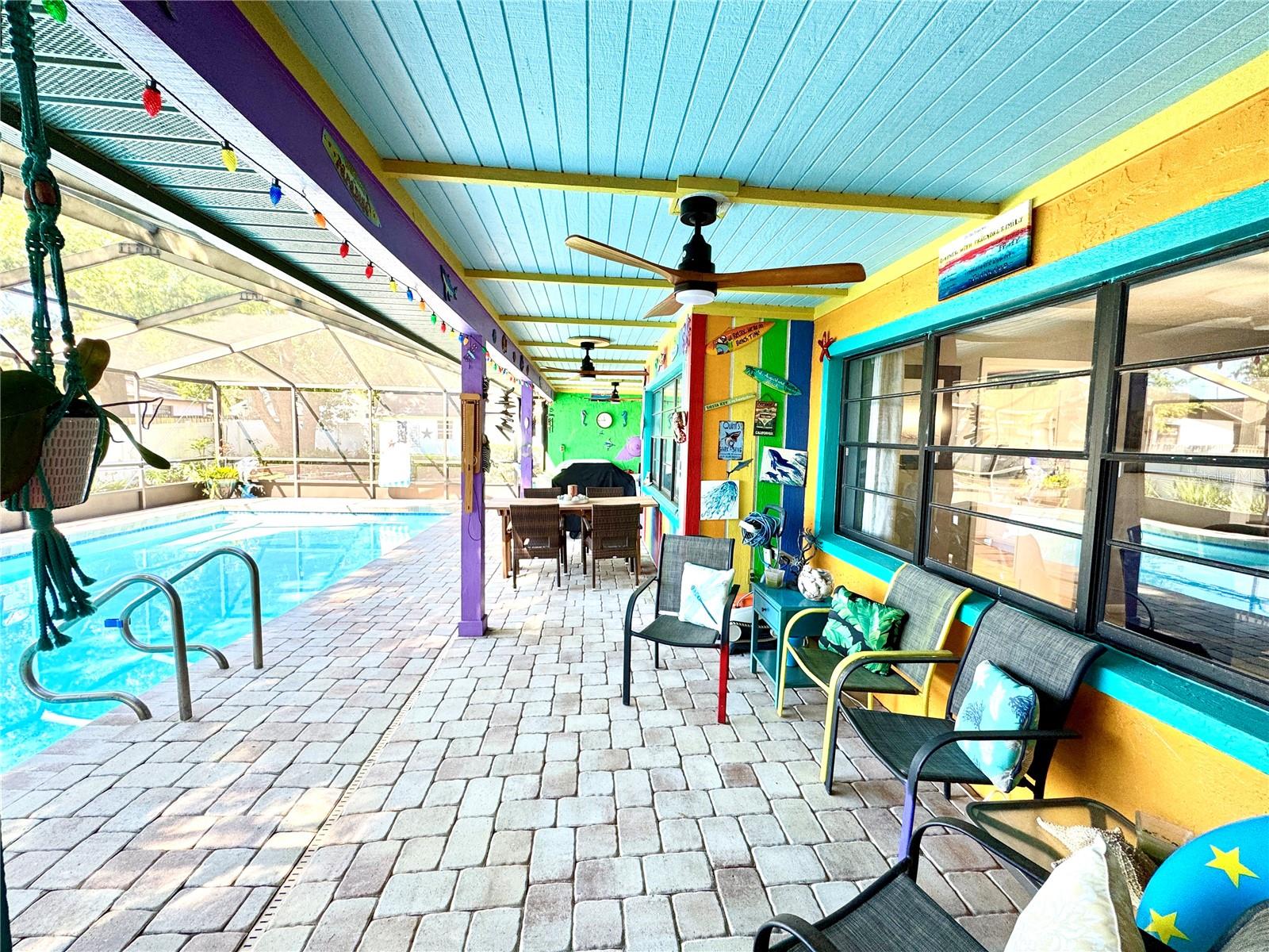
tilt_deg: -5.1
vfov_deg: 85.7
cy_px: 476
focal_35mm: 14
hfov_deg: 102.1
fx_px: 513
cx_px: 634
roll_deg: -1.7
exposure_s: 1/99
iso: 100
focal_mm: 2.22
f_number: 2.2
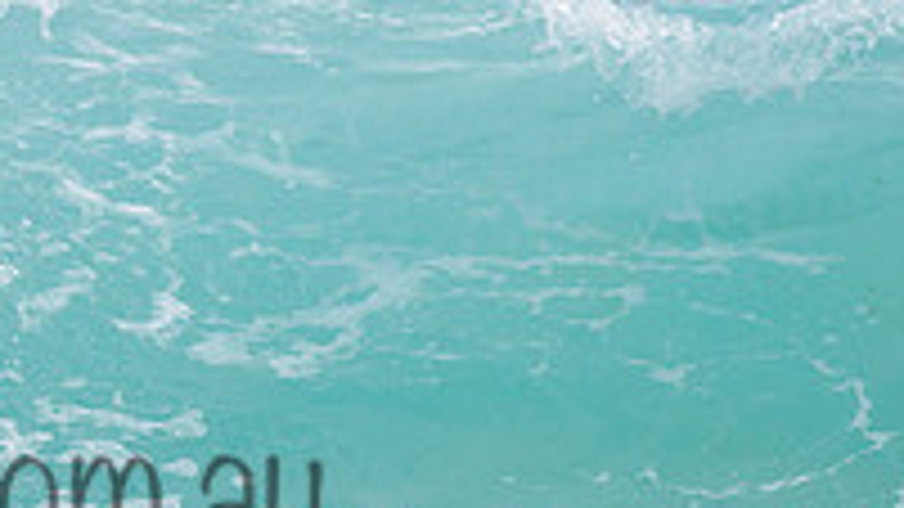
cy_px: 242
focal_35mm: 1852
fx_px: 44387
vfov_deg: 0.7
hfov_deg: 1.2
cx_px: -447
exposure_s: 1/2000
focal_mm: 500
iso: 200
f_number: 5.6
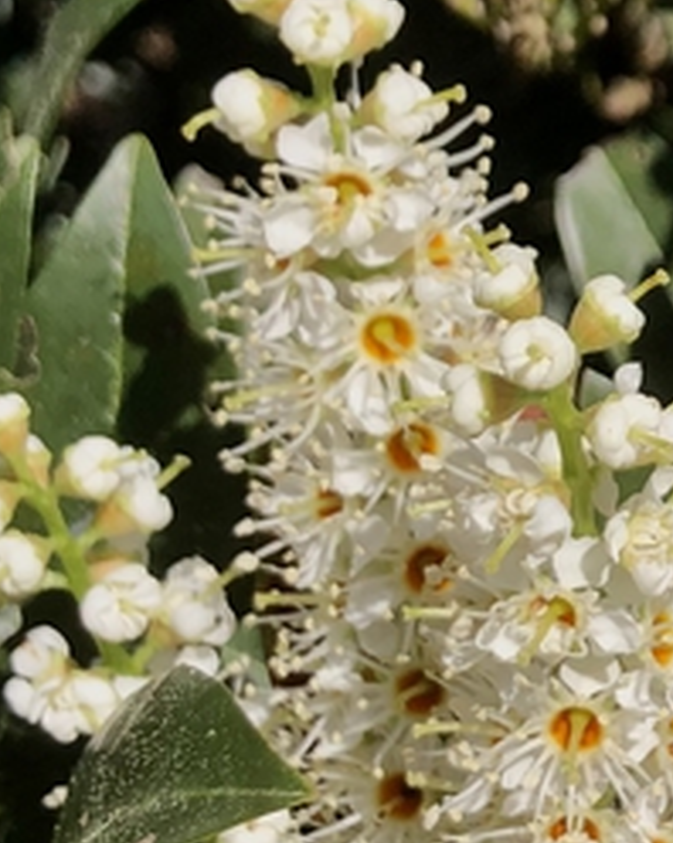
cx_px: 904
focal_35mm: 113
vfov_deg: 17.0
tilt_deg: -23.7
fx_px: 2817
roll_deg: +4.9
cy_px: 459
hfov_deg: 13.1
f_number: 1.8
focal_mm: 3.99
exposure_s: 1/2114
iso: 20
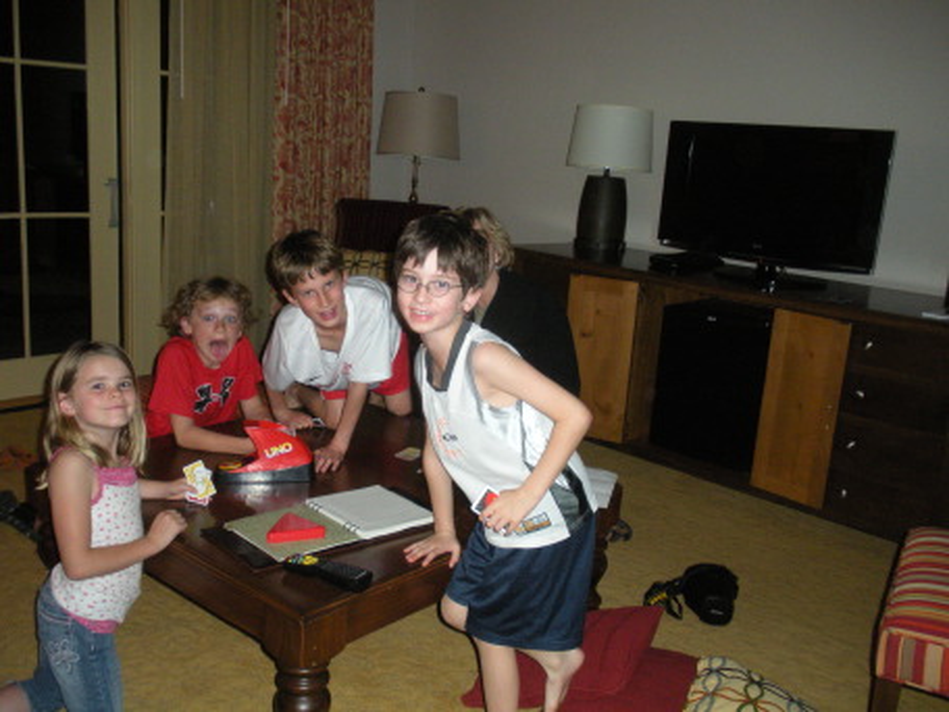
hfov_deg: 51.4
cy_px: 356
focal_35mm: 36
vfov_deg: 39.7
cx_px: 474
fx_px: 987
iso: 356
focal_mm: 6.3
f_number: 3.5
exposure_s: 1/60
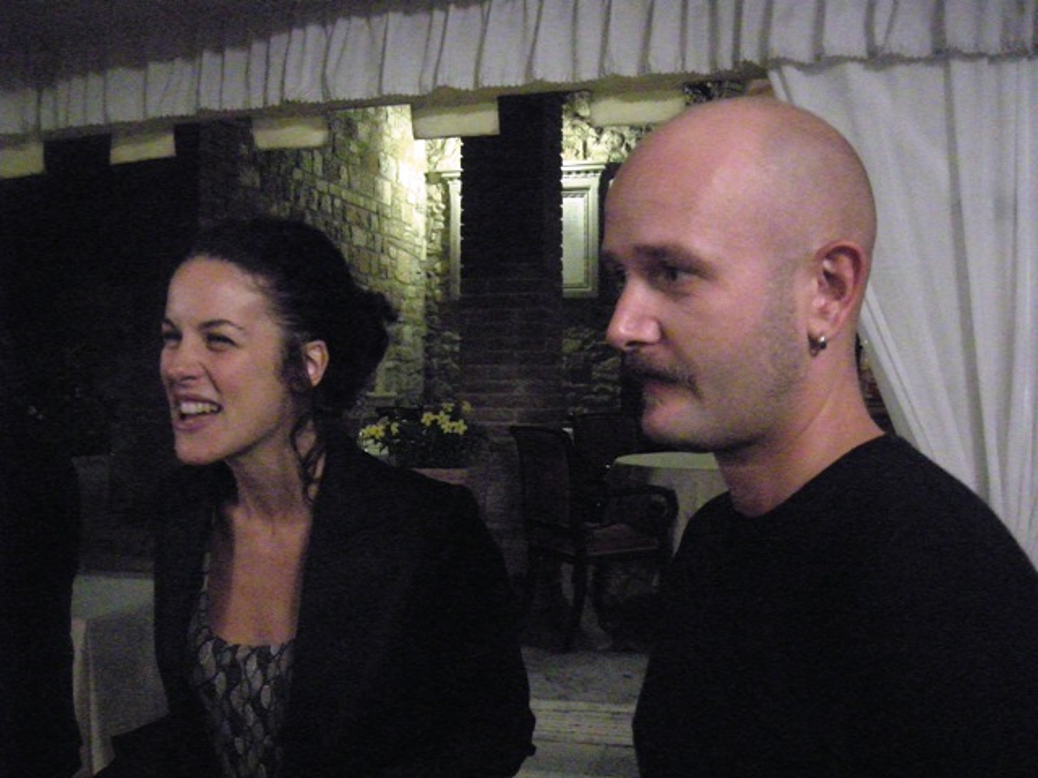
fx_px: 1080
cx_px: 519
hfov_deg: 51.4
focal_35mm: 36
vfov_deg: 39.7
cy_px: 389
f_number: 2.7
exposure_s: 1/30
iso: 1600
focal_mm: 7.5
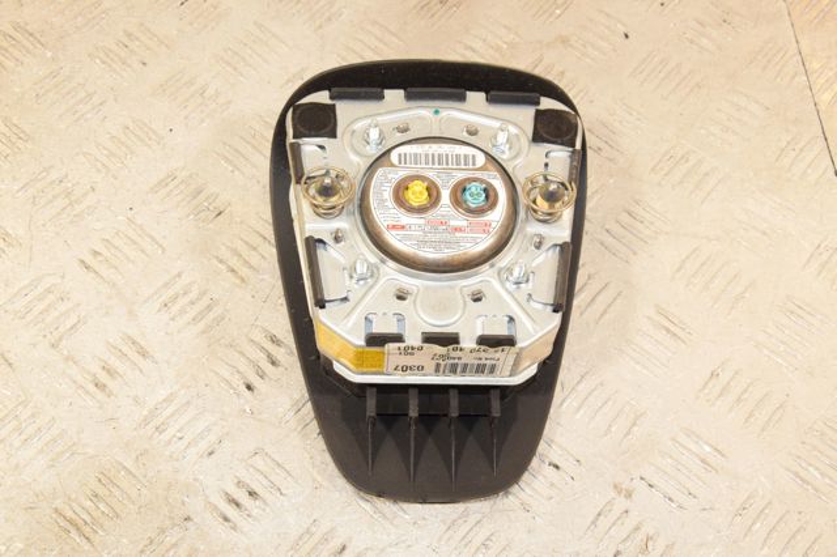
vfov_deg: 28.0
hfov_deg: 41.1
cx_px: 418
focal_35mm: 48
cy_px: 278
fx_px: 1115
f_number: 9
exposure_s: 1/200
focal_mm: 32
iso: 1600
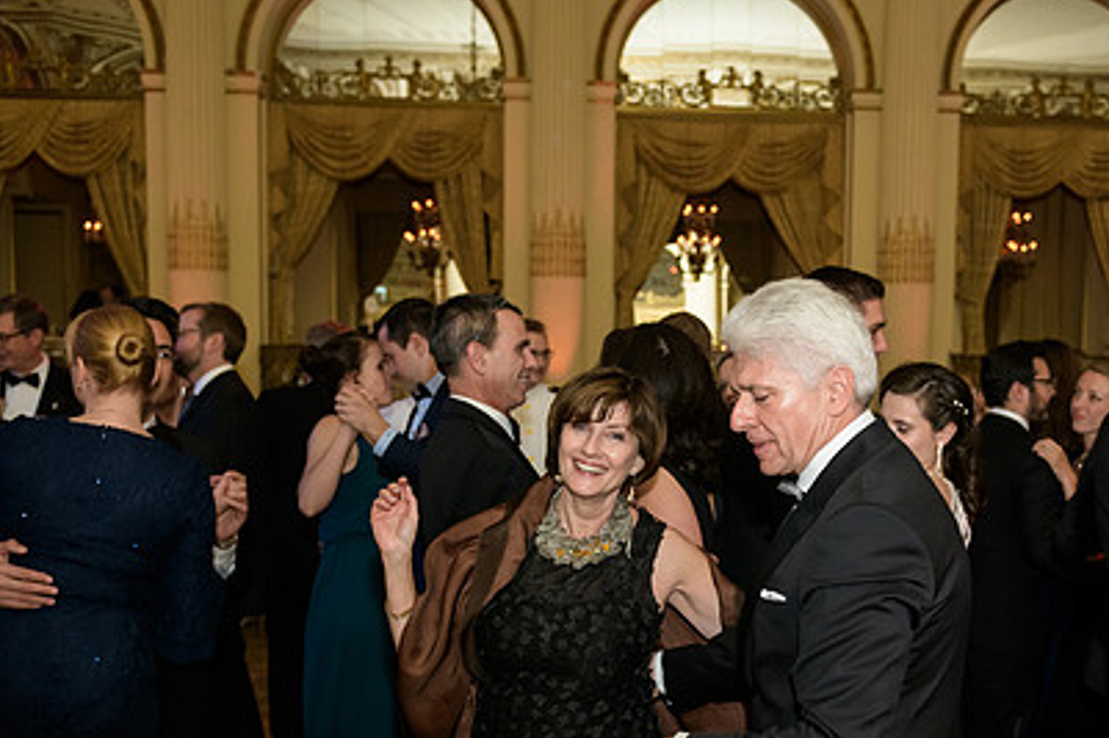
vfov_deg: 31.6
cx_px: 669
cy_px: 504
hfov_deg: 46.1
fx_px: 1293
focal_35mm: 42
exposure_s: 1/100
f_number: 3.2
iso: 1600
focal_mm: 29
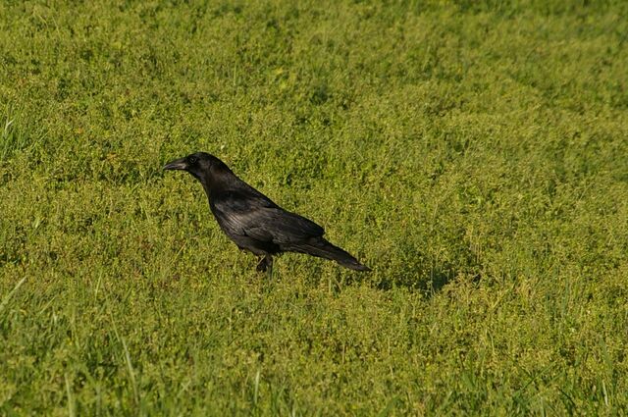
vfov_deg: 5.1
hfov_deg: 7.6
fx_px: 4704
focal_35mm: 270
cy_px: 208
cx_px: 314
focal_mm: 180
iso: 200
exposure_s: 1/350
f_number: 8
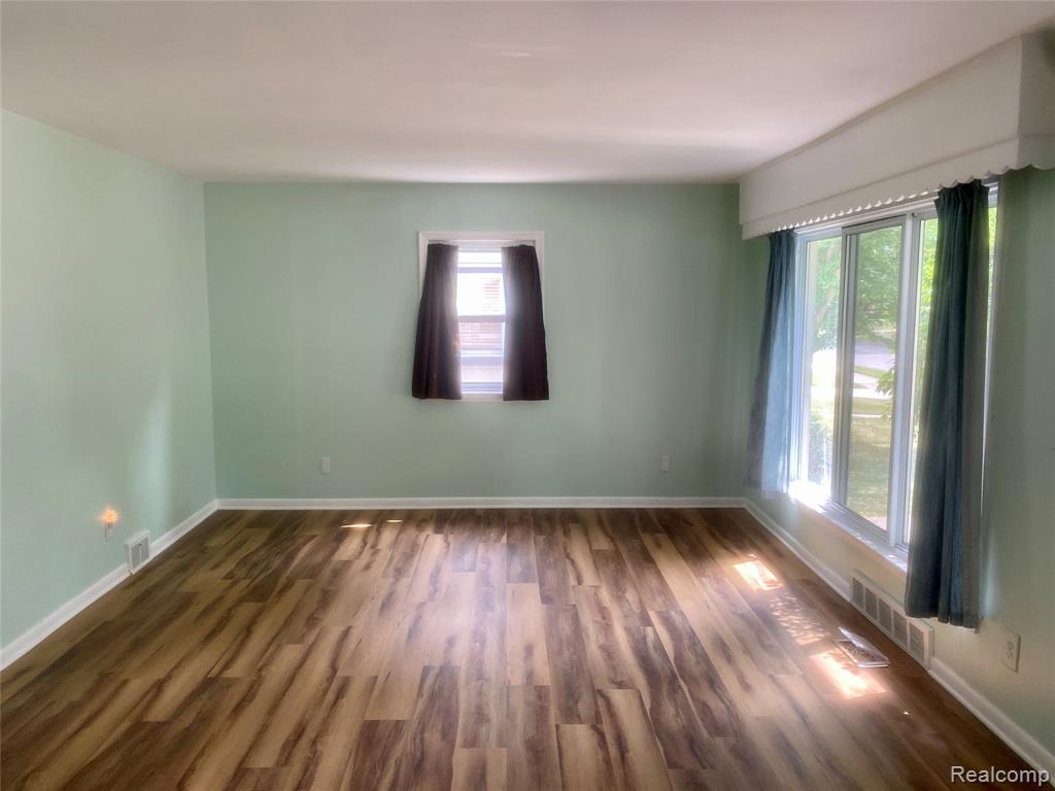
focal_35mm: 26
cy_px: 396
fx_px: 792
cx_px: 528
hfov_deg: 67.3
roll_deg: +1.2
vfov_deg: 53.1
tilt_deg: -7.0
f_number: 1.8
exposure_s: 1/108
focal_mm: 4.25
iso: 125
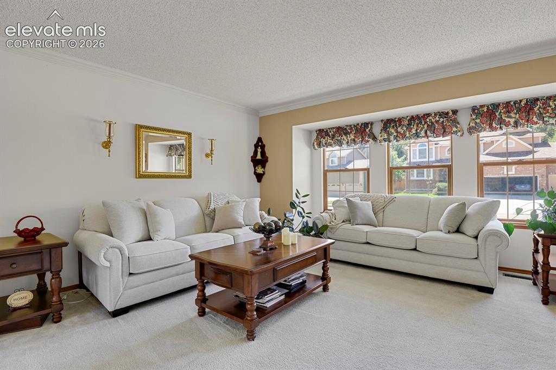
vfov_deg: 70.4
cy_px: 185
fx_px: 262
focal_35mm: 17
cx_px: 278
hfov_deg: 93.3
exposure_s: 1.3
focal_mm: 17
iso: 250
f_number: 6.3
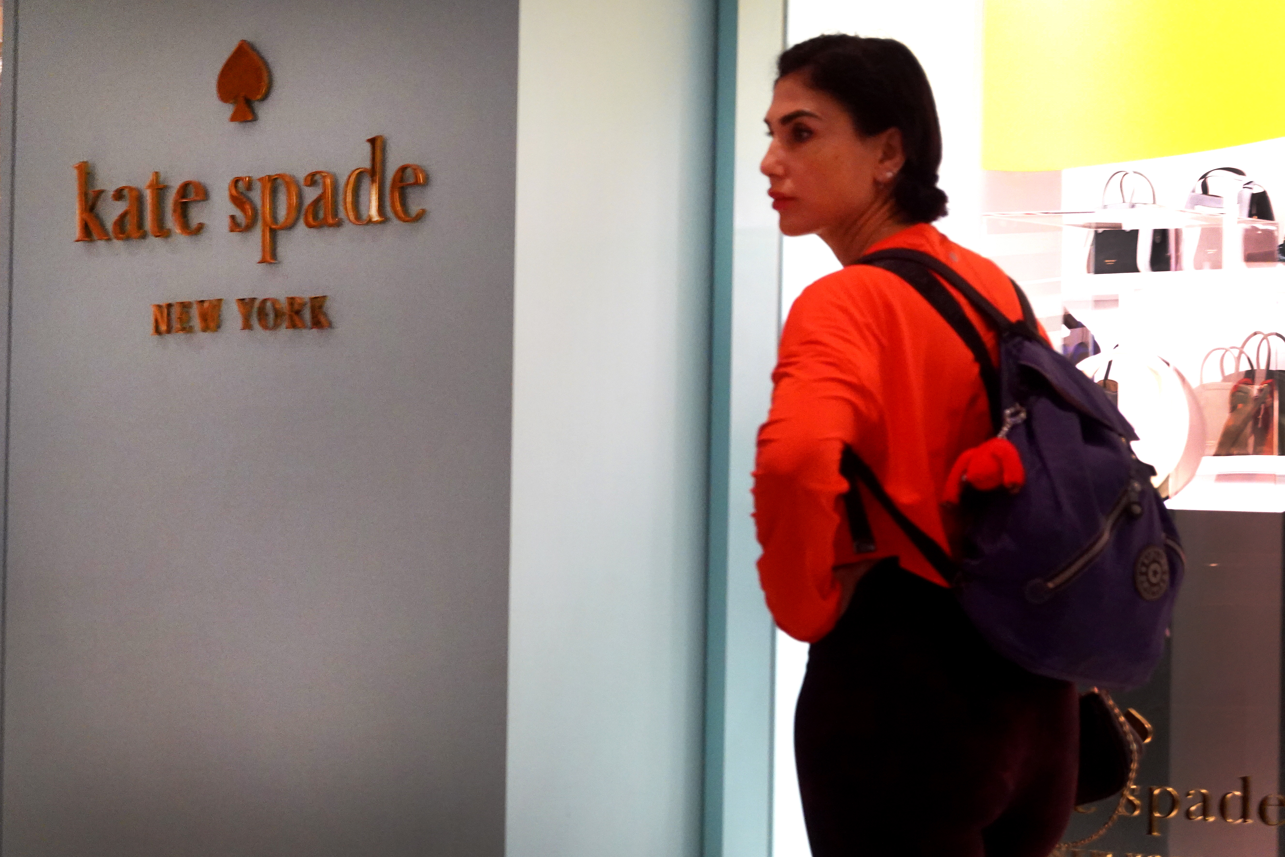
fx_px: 4604
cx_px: 642
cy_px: 428
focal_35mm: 129
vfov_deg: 10.6
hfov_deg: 15.9
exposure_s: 1/100
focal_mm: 46.97
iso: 2000
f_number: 4.5
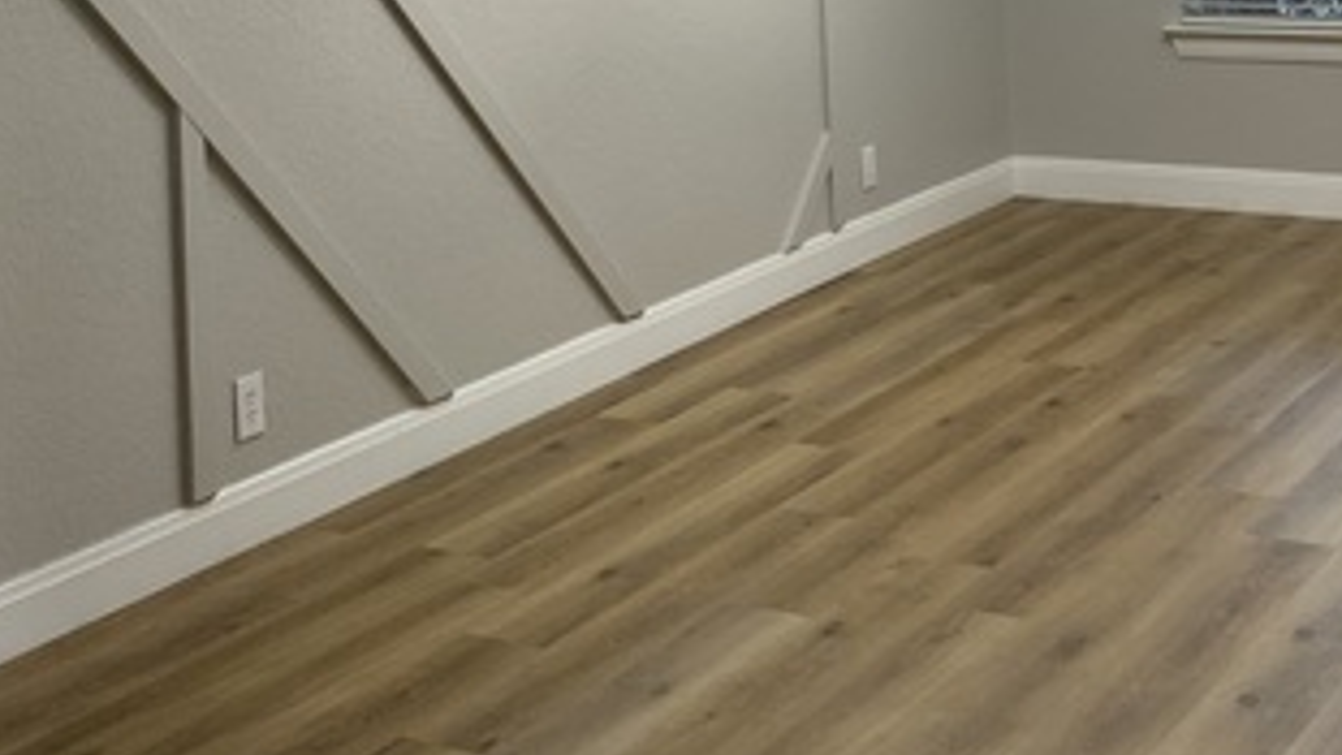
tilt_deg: -2.3
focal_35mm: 65
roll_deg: +1.6
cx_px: 673
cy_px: -155
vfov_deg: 17.6
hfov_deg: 32.4
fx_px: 2313
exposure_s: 1/60
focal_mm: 3
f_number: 1.8
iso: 50
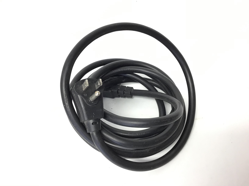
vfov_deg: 45.4
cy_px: 93
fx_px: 223
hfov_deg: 58.4
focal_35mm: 31
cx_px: 124
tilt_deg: -48.5
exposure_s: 1/33
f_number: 2.4
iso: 80
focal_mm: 3.3
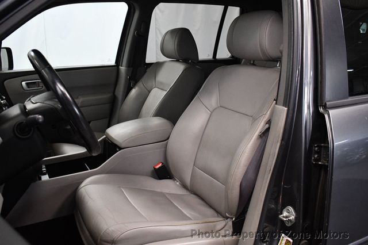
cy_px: 122
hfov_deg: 57.2
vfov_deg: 39.9
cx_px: 184
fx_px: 337
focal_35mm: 33
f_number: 3.8
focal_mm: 22
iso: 2800
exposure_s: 1/125
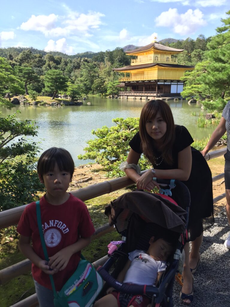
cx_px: 115
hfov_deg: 48.2
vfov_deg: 61.7
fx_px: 257
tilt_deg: -12.9
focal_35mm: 29
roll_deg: -0.2
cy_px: 154
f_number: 2.2
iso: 32
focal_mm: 4.15
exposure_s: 1/638
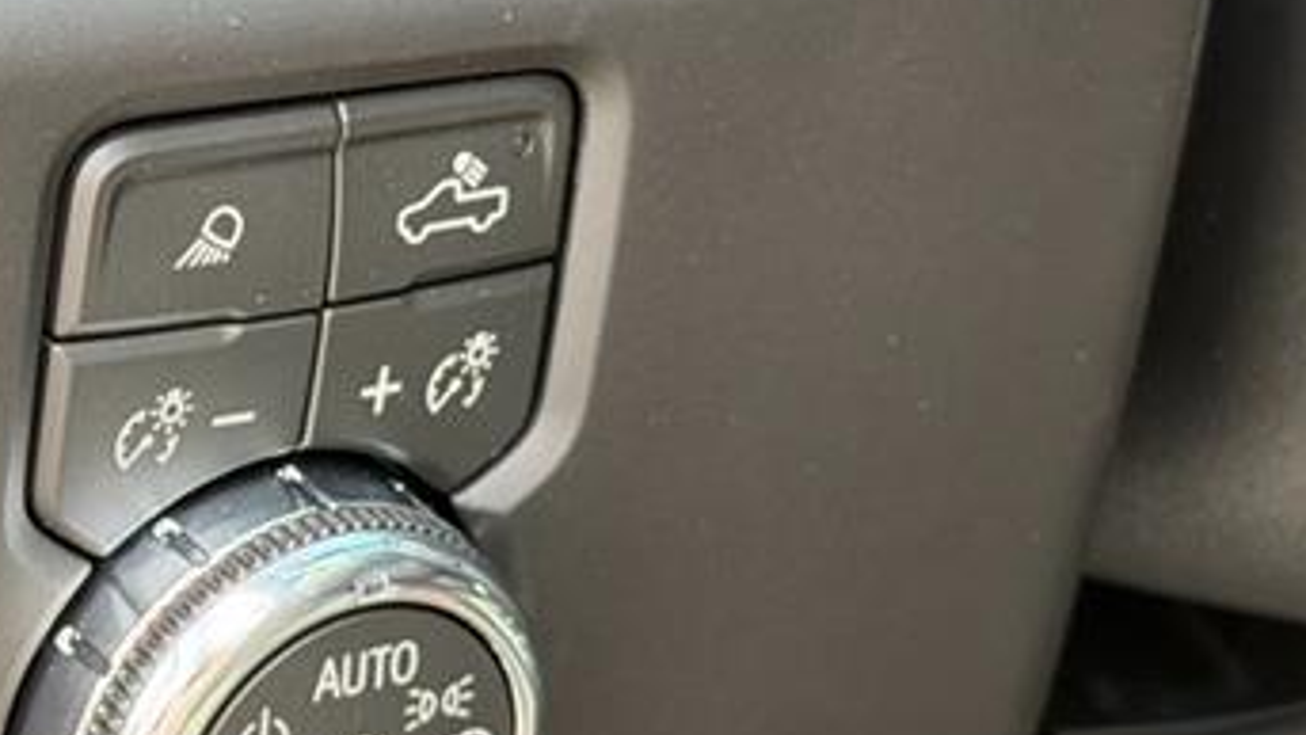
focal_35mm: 156
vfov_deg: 7.8
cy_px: 244
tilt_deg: -24.5
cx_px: 187
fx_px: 5403
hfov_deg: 13.7
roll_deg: -7.7
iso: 80
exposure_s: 1/121
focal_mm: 6.76
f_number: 1.78
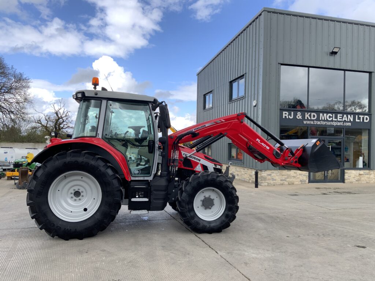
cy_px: 140
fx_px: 314
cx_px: 188
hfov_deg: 61.7
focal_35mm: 29
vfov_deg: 48.2
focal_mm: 3
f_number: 1.8
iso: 16
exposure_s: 1/289
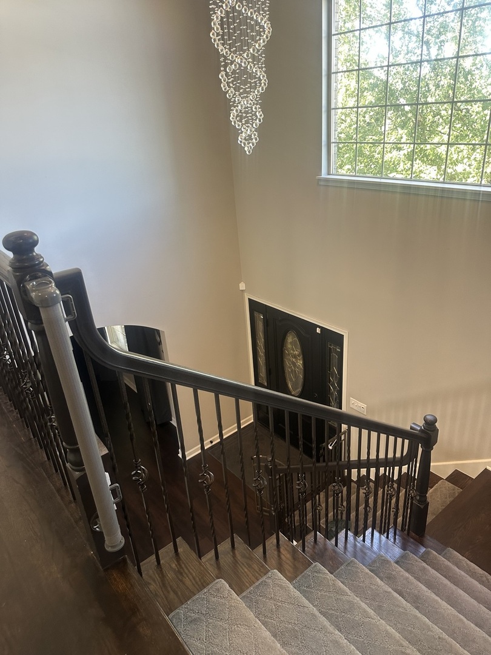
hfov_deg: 56.8
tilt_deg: -23.8
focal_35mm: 24
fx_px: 454
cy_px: 328
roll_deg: +3.2
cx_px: 246
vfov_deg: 71.6
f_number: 1.78
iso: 160
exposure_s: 1/60
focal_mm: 6.86
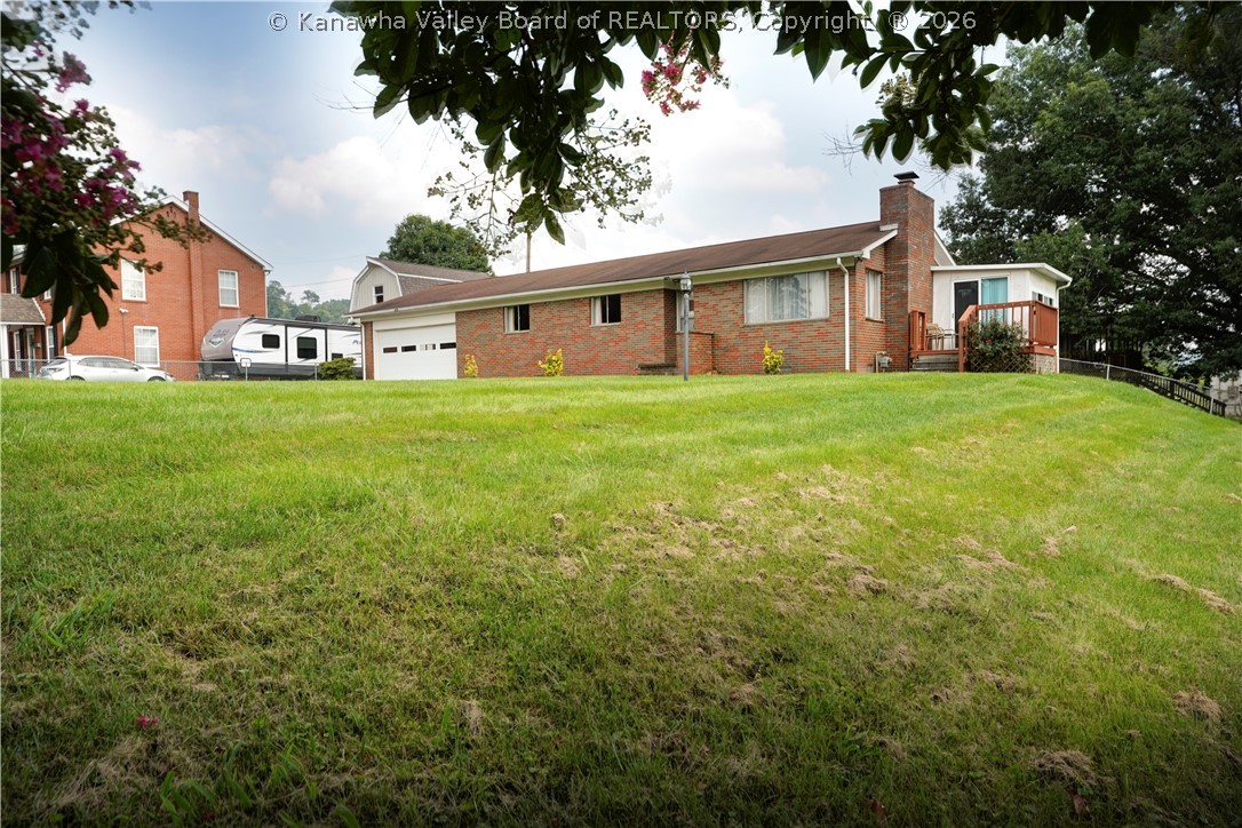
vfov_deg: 53.1
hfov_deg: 73.7
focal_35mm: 24
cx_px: 621
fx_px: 828
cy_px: 414
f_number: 7.1
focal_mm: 24
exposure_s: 1/640
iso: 500
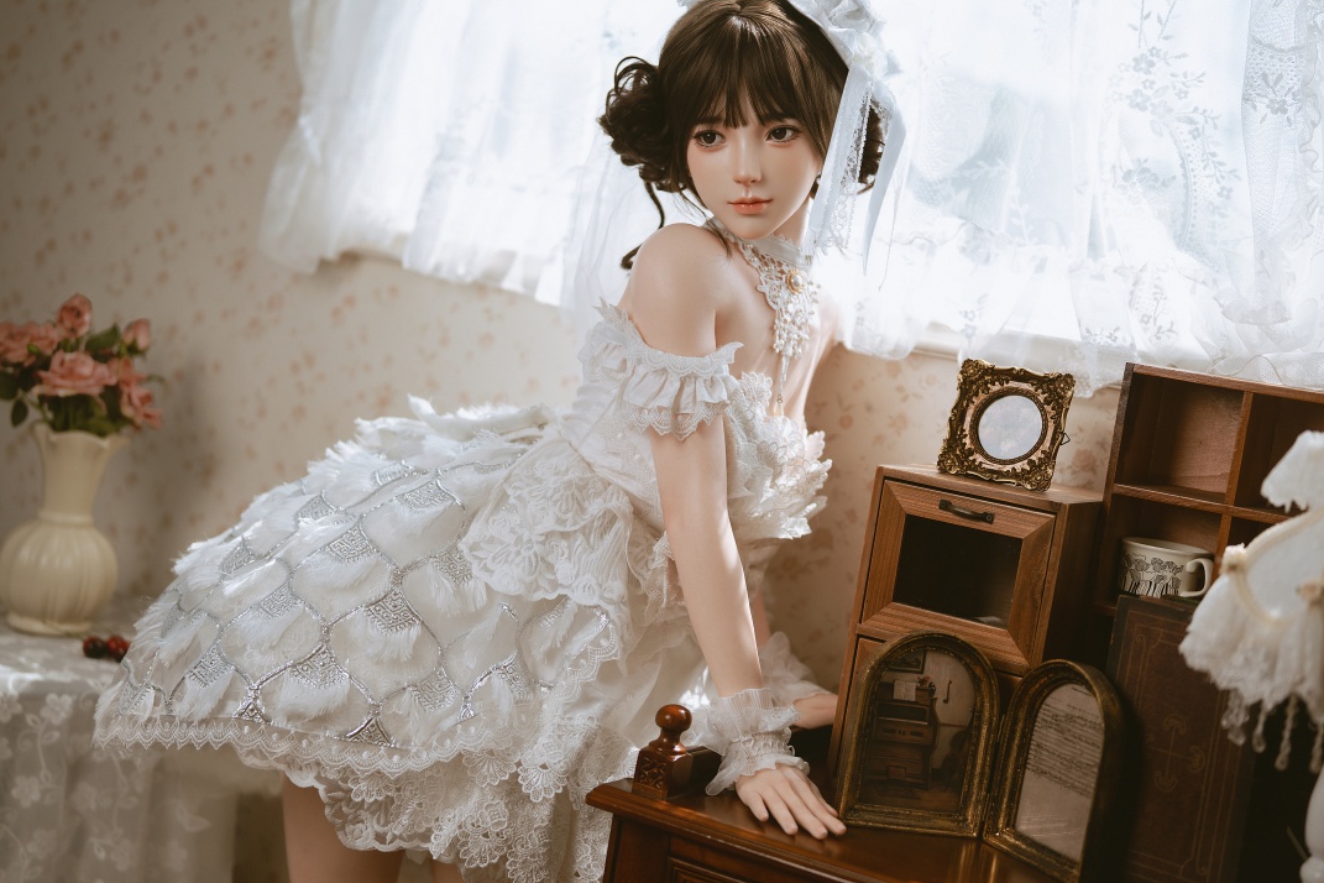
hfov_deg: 35.6
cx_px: 695
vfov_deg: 24.2
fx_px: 2059
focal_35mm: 56
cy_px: 424
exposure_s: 1/1000
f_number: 1.4
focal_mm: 50
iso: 100
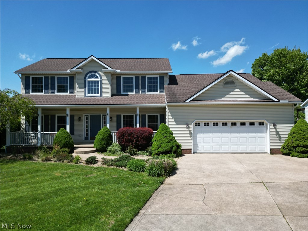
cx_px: 154
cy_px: 116
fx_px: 214
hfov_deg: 71.6
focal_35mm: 24
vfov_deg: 56.8
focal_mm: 6.72
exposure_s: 1/3200
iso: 120
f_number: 1.7
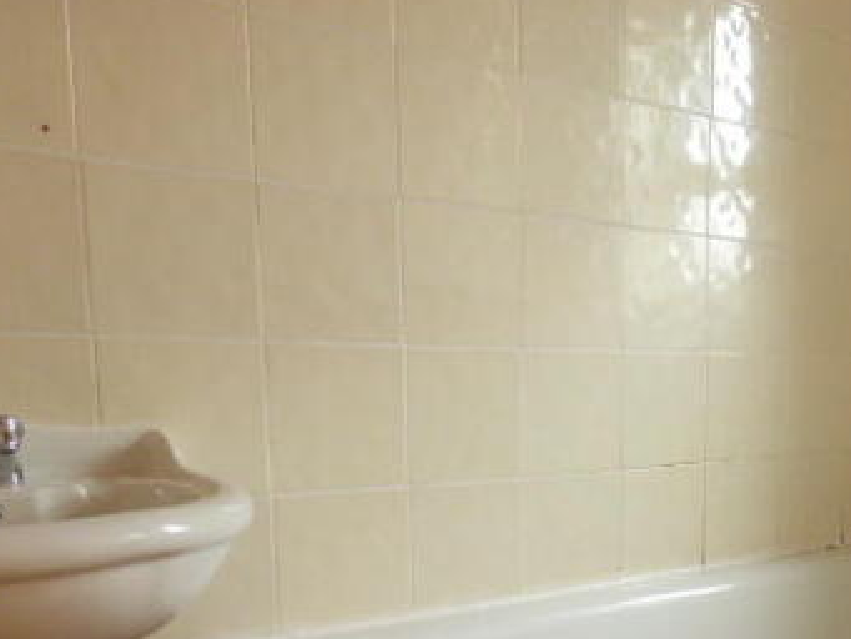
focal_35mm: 41
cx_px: 698
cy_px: 530
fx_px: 1008
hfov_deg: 43.3
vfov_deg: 33.9
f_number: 3.3
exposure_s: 1/15
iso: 400
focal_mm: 4.3
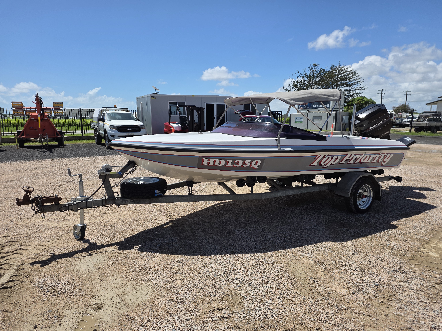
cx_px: 221
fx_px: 294
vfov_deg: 58.9
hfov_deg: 73.9
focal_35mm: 23
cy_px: 166
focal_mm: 6.25
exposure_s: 1/7944
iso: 64
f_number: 1.7
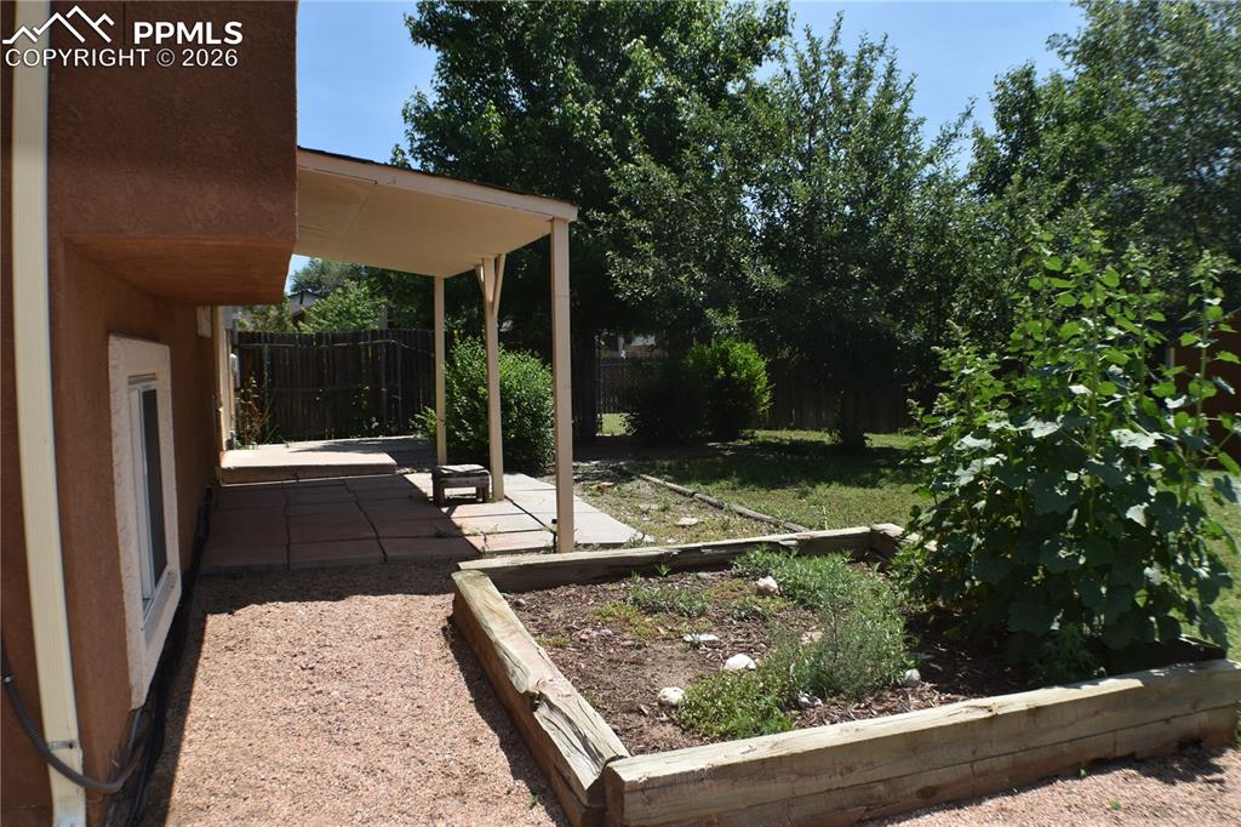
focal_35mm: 40
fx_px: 1396
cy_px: 414
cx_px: 620
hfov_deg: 47.9
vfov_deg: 33.0
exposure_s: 1/200
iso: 100
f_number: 9
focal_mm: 27
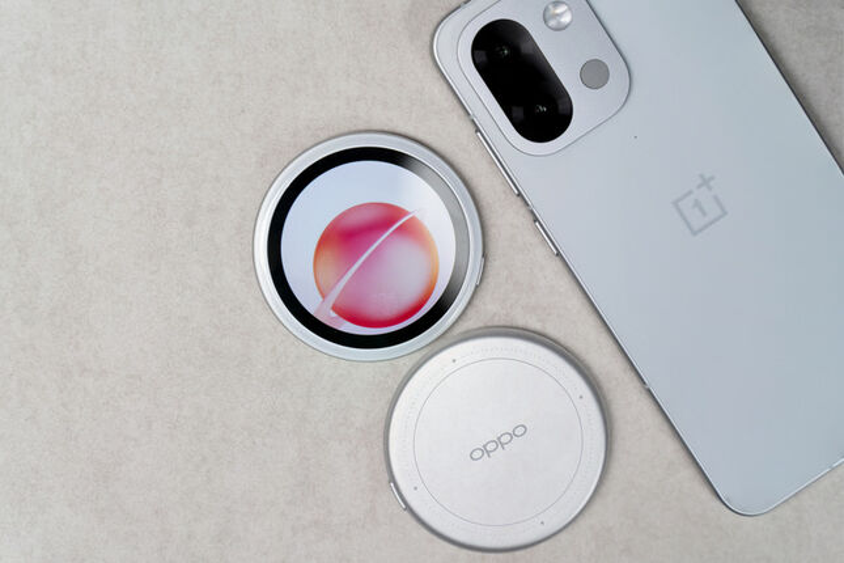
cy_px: 282
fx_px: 1688
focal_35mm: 72
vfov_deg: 18.9
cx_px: 422
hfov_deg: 28.1
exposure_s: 1/125
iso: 320
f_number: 4
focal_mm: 72
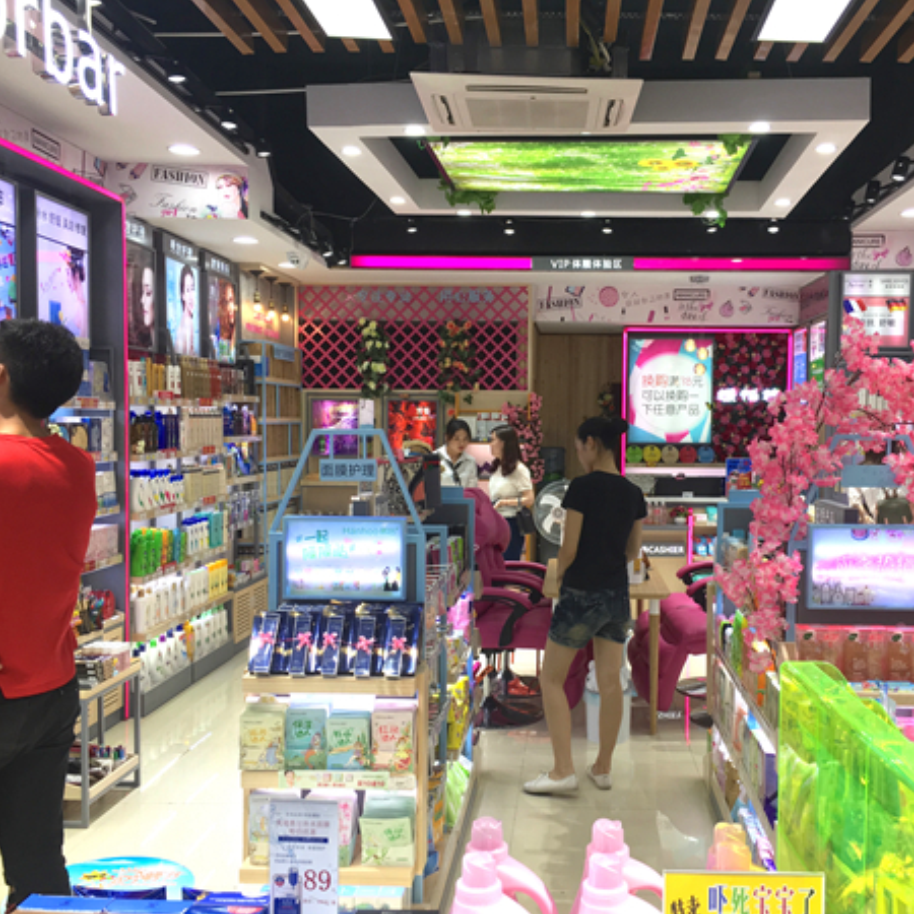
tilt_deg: -2.3
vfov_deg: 46.0
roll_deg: -0.4
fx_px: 1075
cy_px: 479
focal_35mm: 36
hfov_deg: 45.7
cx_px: 559
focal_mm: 4.15
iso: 40
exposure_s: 1/100
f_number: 2.2
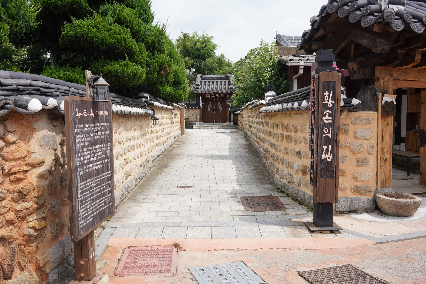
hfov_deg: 54.4
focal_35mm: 35
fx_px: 414
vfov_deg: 37.9
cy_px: 142
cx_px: 213
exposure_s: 1/100
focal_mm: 35
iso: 200
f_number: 14
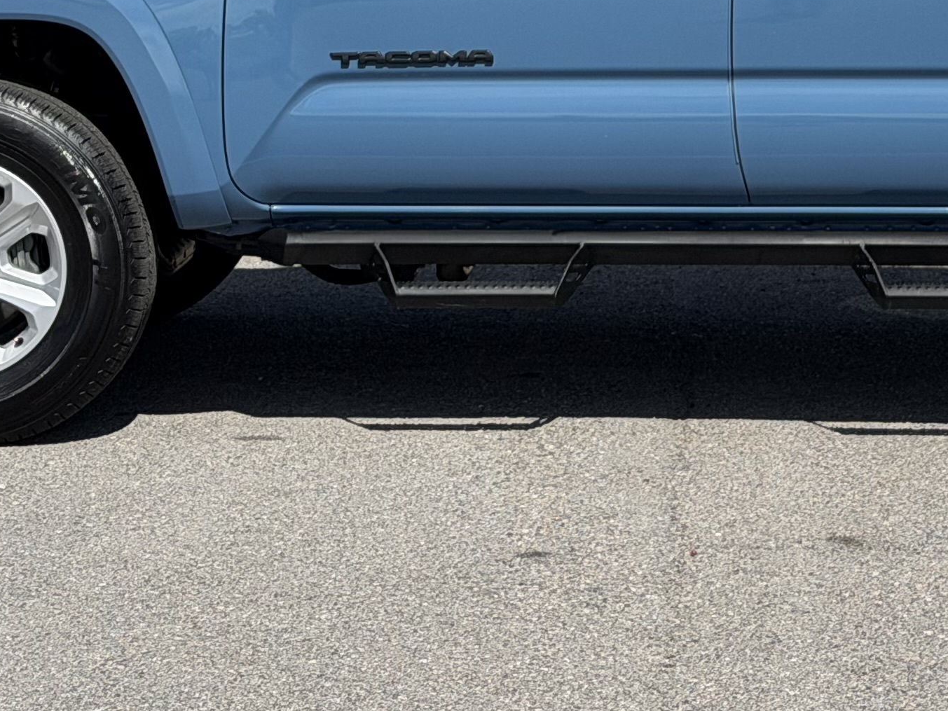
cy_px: -106
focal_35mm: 143
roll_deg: -1.1
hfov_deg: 13.7
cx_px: 788
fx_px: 3917
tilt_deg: -1.2
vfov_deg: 10.2
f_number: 1.78
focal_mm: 6.76
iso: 64
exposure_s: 1/5208
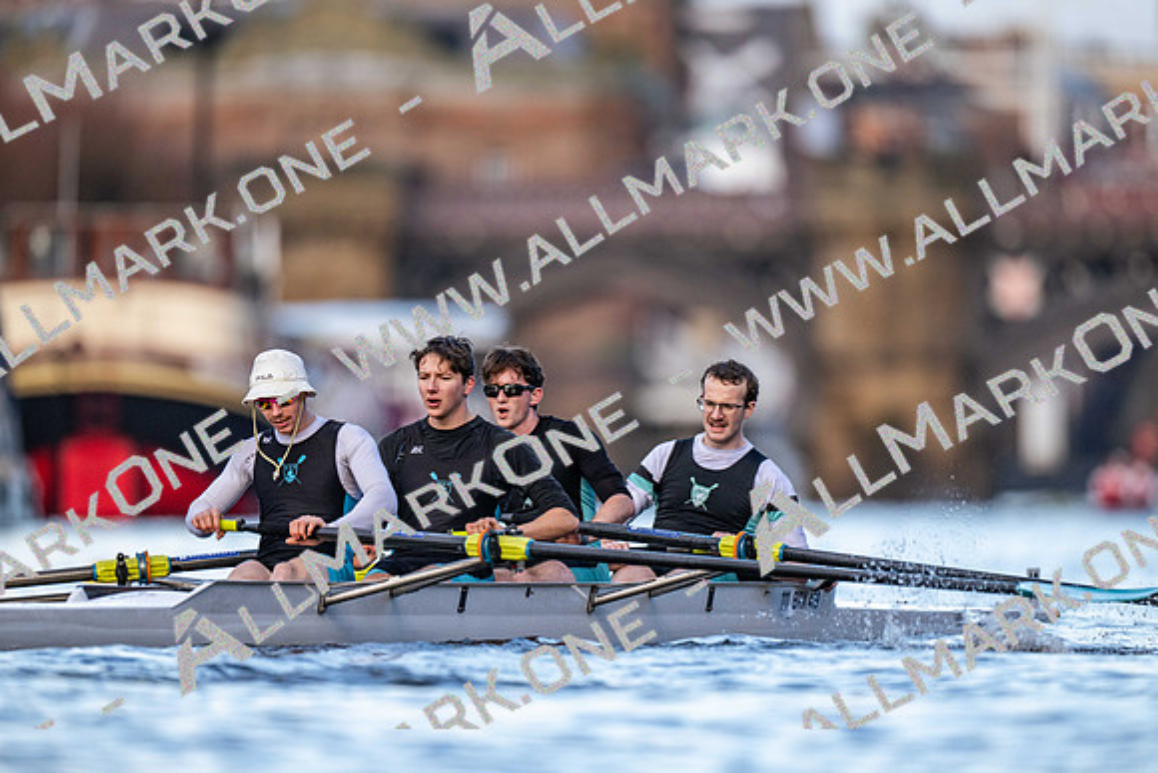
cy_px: 386
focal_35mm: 600
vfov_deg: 2.3
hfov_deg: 3.4
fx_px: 19304
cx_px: 579
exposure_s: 1/2500
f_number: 4
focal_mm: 600
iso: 1400
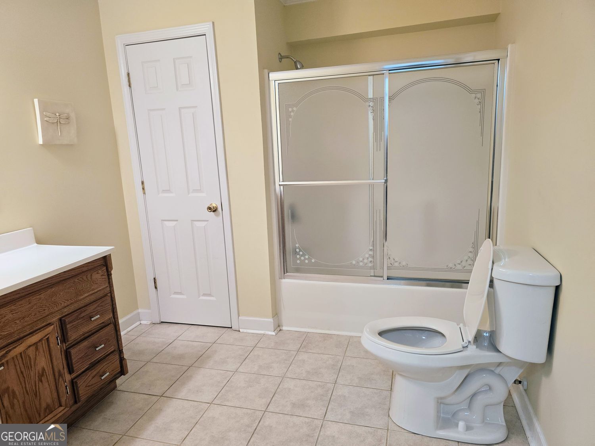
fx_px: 395
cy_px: 223
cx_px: 298
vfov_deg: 58.9
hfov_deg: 73.9
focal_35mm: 23
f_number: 1.7
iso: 320
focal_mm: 6.3
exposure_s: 1/120
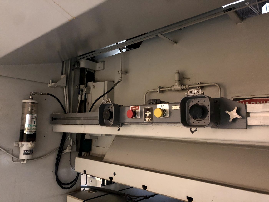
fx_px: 218
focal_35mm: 28
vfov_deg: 49.7
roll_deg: -0.5
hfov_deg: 63.4
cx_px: 134
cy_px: 101
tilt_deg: +6.1
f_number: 1.8
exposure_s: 1/4
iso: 125
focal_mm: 4
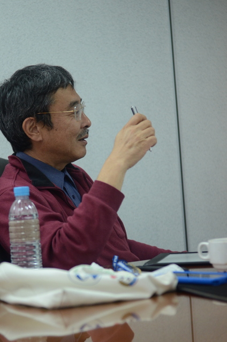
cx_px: 114
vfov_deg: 24.7
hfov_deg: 16.5
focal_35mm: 82
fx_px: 784
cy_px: 171
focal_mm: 55
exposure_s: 1/250
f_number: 2.8
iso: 1600
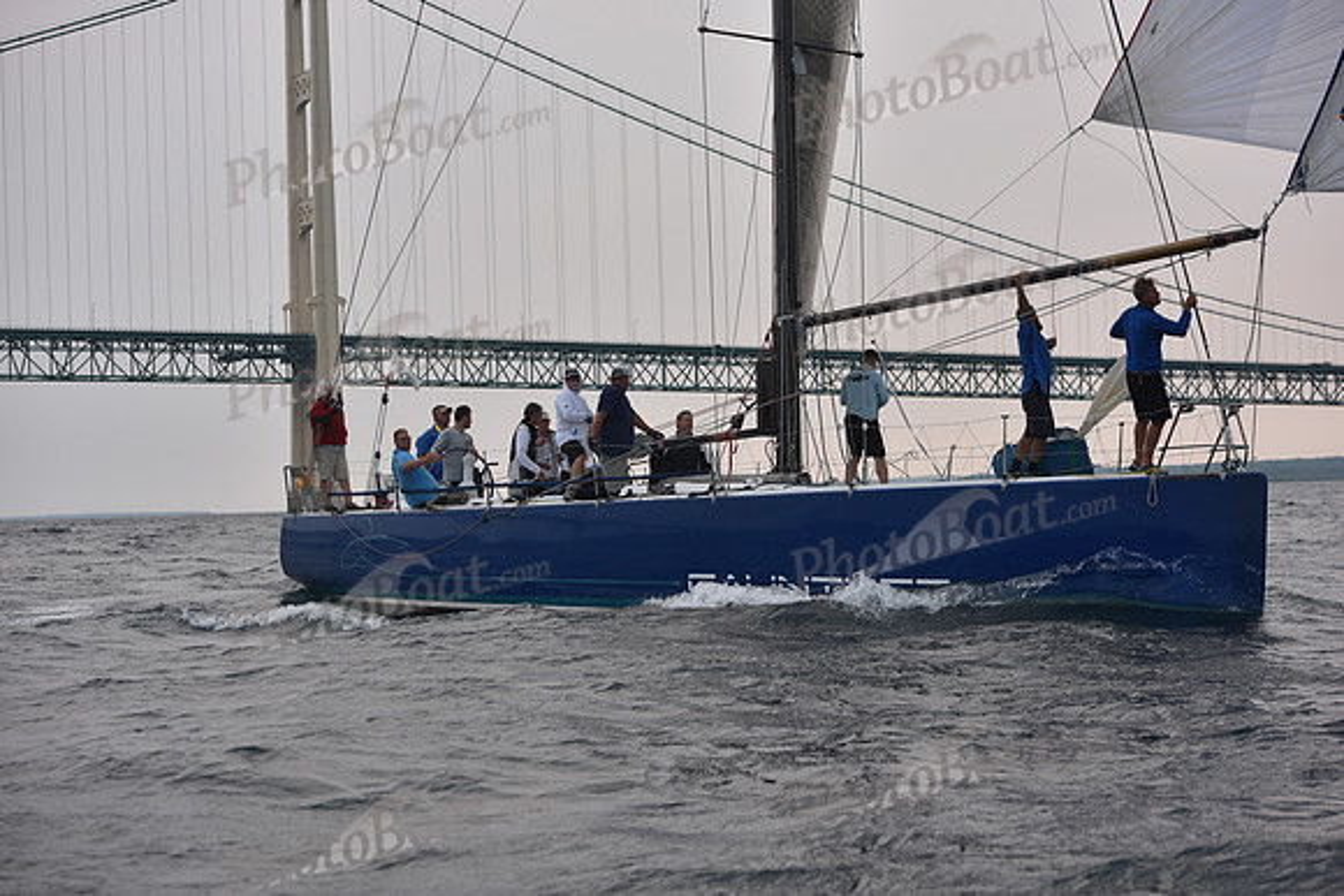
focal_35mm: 70
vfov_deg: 19.5
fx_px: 2614
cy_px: 448
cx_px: 672
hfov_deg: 28.8
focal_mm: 70
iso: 250
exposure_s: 1/640
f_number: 4.5
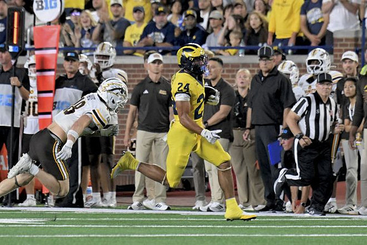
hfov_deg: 4.2
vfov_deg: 2.8
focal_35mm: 495
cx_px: 184
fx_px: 5047
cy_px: 122
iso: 6400
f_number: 5.6
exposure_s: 1/1000
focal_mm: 330
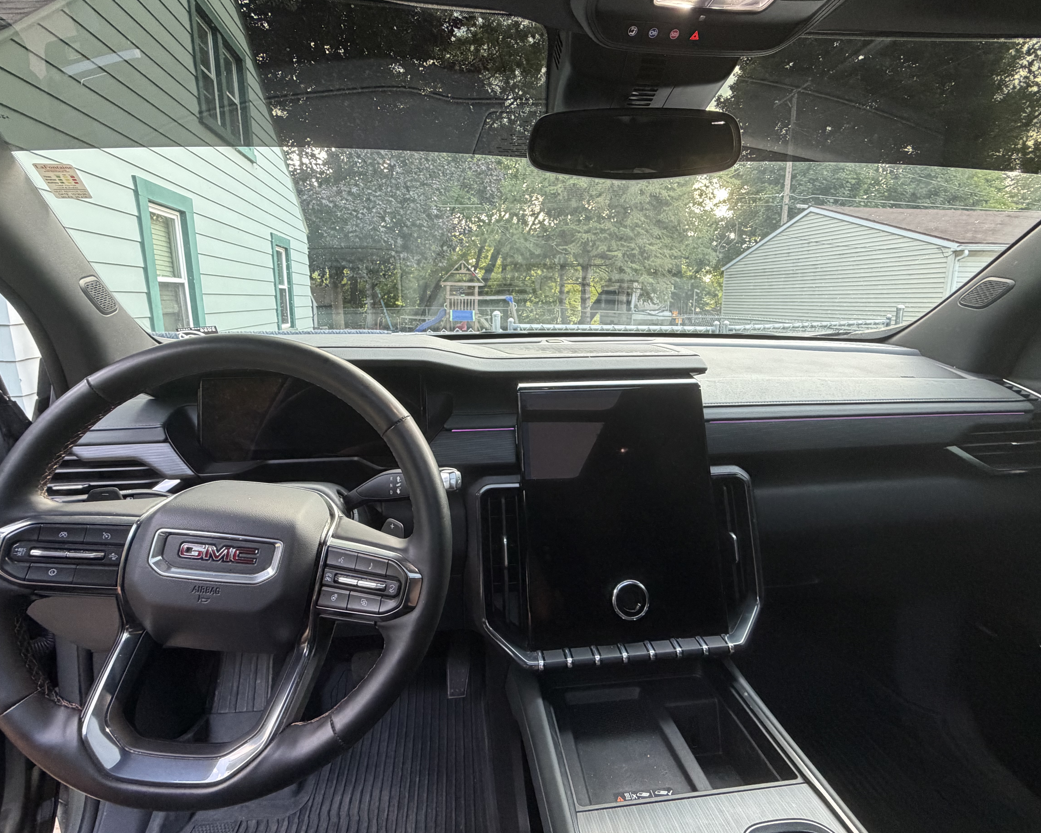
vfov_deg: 76.9
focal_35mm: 17
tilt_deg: -9.7
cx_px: 521
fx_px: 524
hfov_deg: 89.6
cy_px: 388
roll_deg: +0.4
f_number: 2.2
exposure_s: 1/121
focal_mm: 2.22
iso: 320
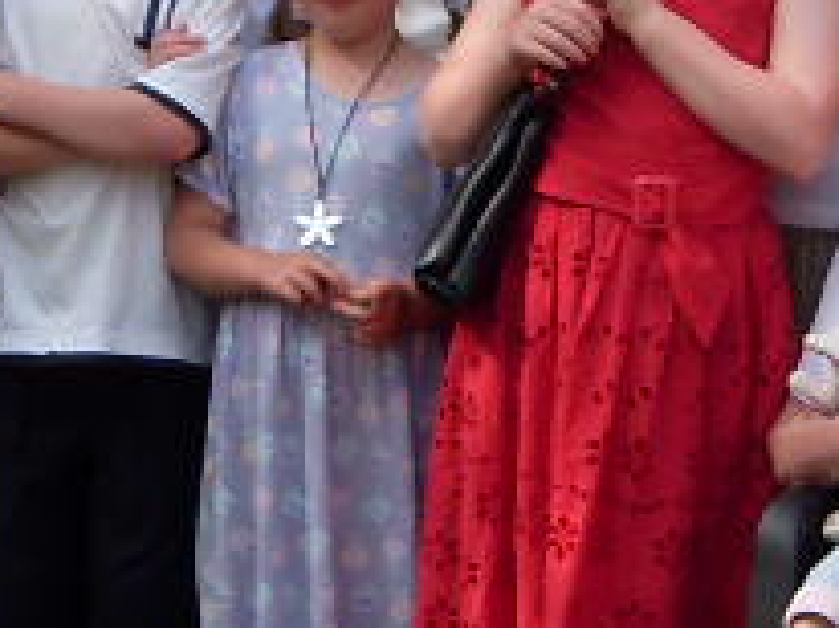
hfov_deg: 11.1
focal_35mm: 174
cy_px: 192
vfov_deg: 8.5
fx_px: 4212
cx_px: 1055
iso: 80
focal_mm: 6.3
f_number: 7
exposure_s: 1/125
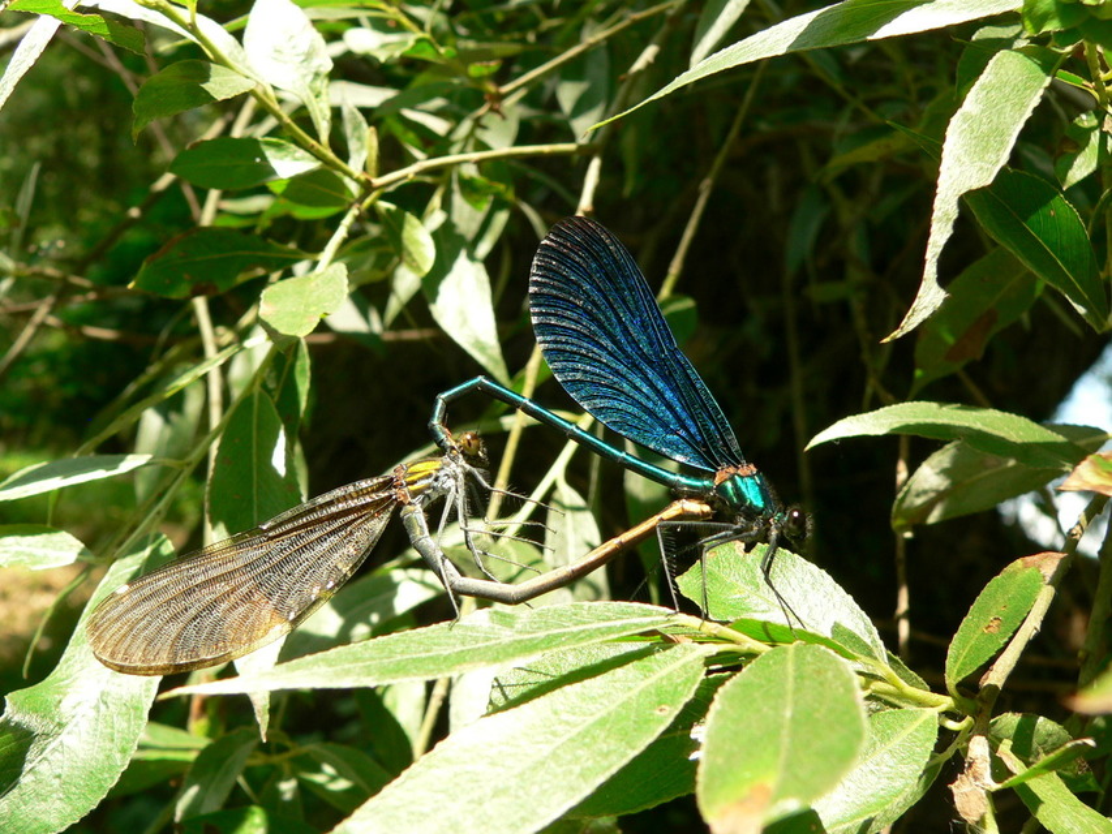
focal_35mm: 36
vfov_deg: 39.7
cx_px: 556
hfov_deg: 51.3
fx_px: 1157
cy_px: 417
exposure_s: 1/125
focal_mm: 6
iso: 80
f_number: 4
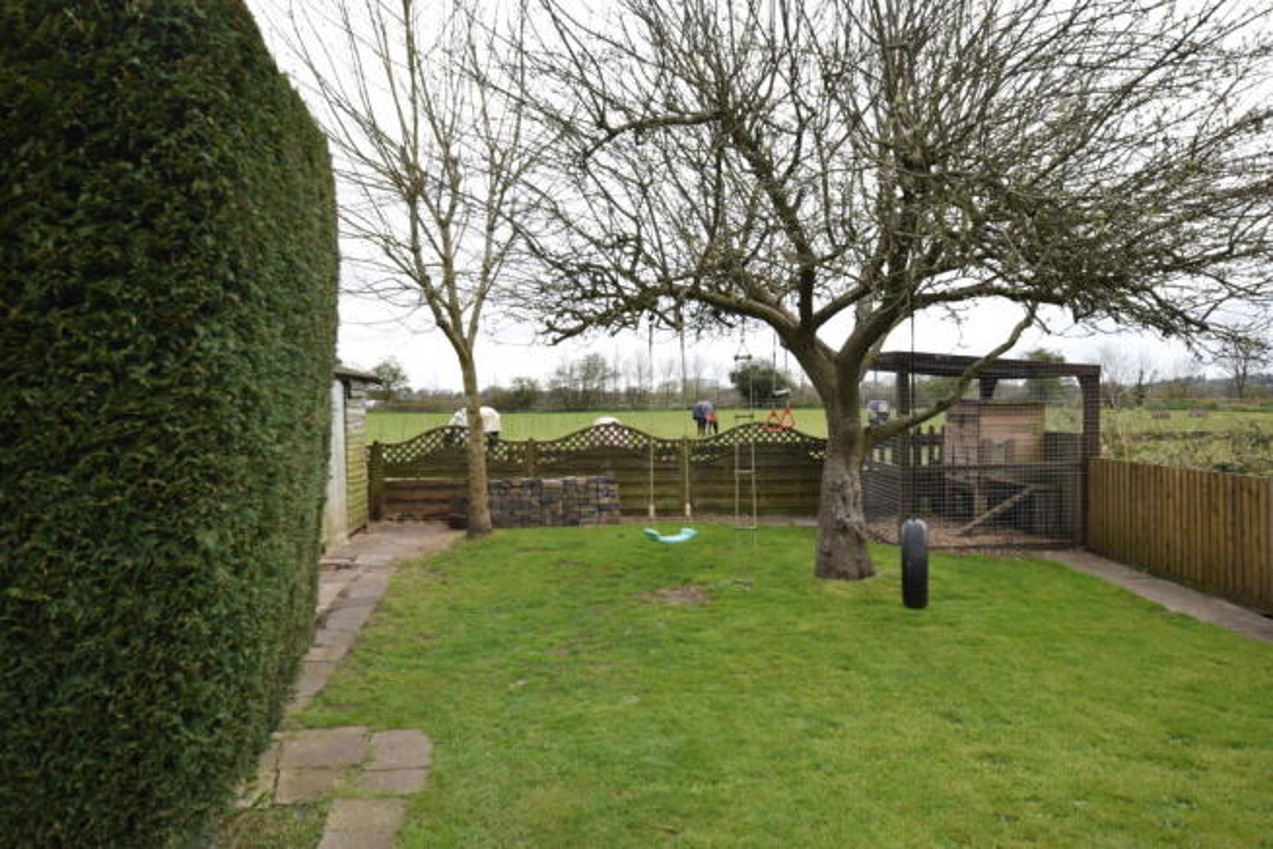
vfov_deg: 43.6
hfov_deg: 61.9
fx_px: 1061
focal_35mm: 30
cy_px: 424
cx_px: 636
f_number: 7.1
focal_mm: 20
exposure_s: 1/200
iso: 400
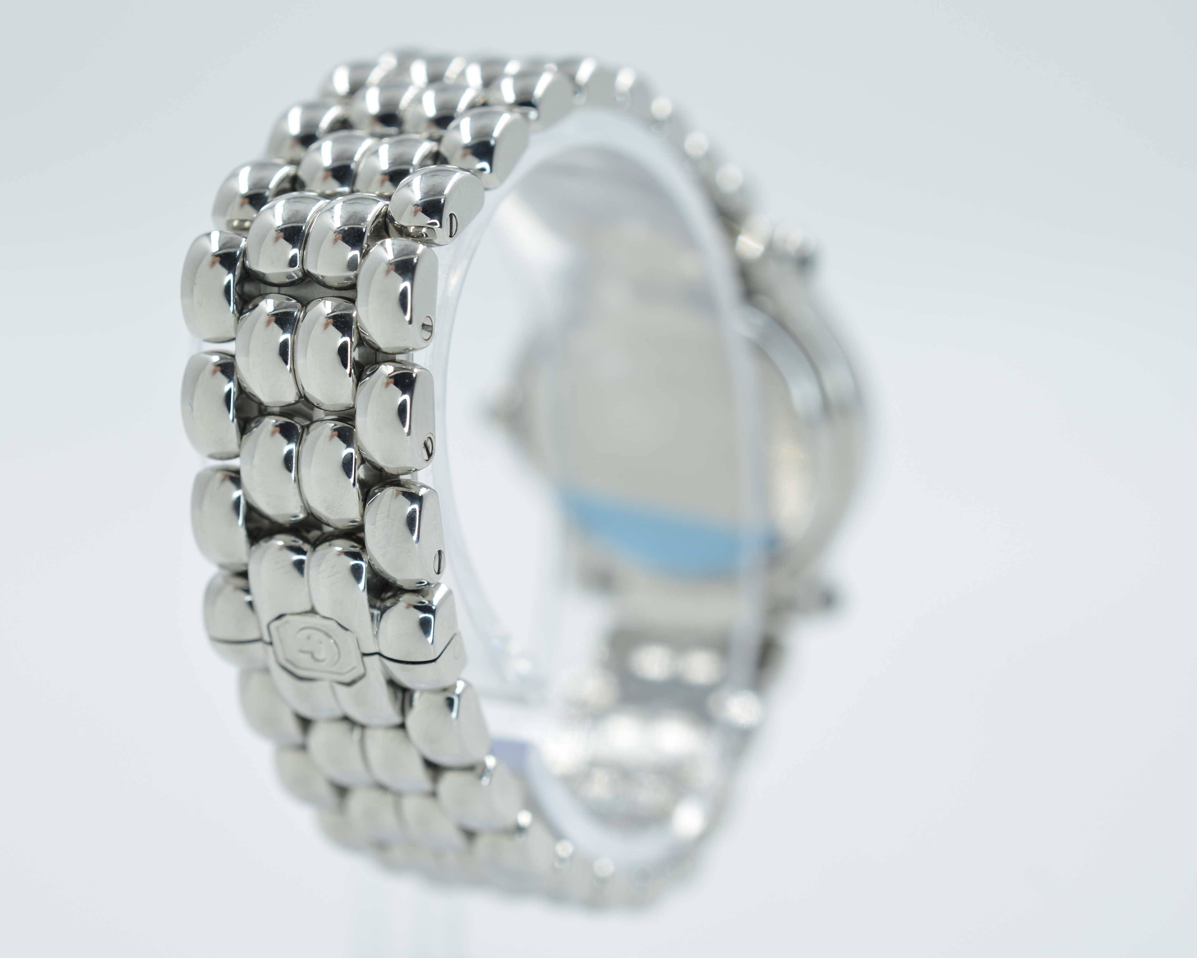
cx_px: 476
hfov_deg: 27.8
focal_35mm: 68
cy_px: 479
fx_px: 2409
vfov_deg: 22.5
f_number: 8
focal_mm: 40
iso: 125
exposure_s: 1/50
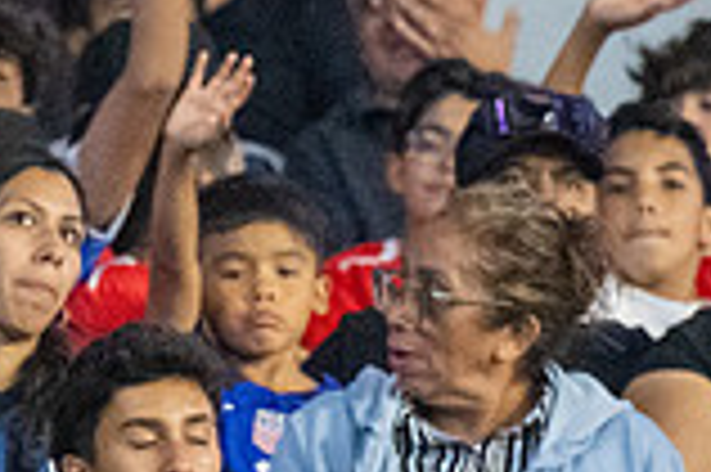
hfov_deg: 2.0
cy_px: 536
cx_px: -303
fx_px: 20755
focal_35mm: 1052
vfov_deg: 1.3
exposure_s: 1/400
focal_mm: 200
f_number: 4
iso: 12800
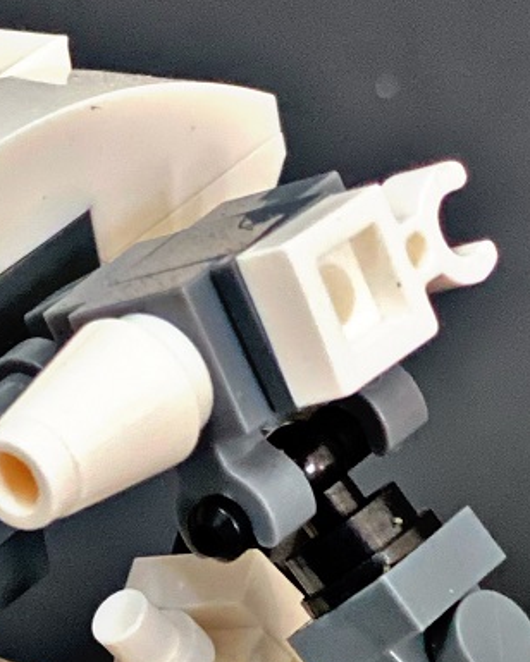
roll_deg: -0.5
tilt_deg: -17.3
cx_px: -327
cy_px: 994
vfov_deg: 8.4
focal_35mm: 225
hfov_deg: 6.8
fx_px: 4412
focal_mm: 6
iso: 160
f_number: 2
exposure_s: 1/40
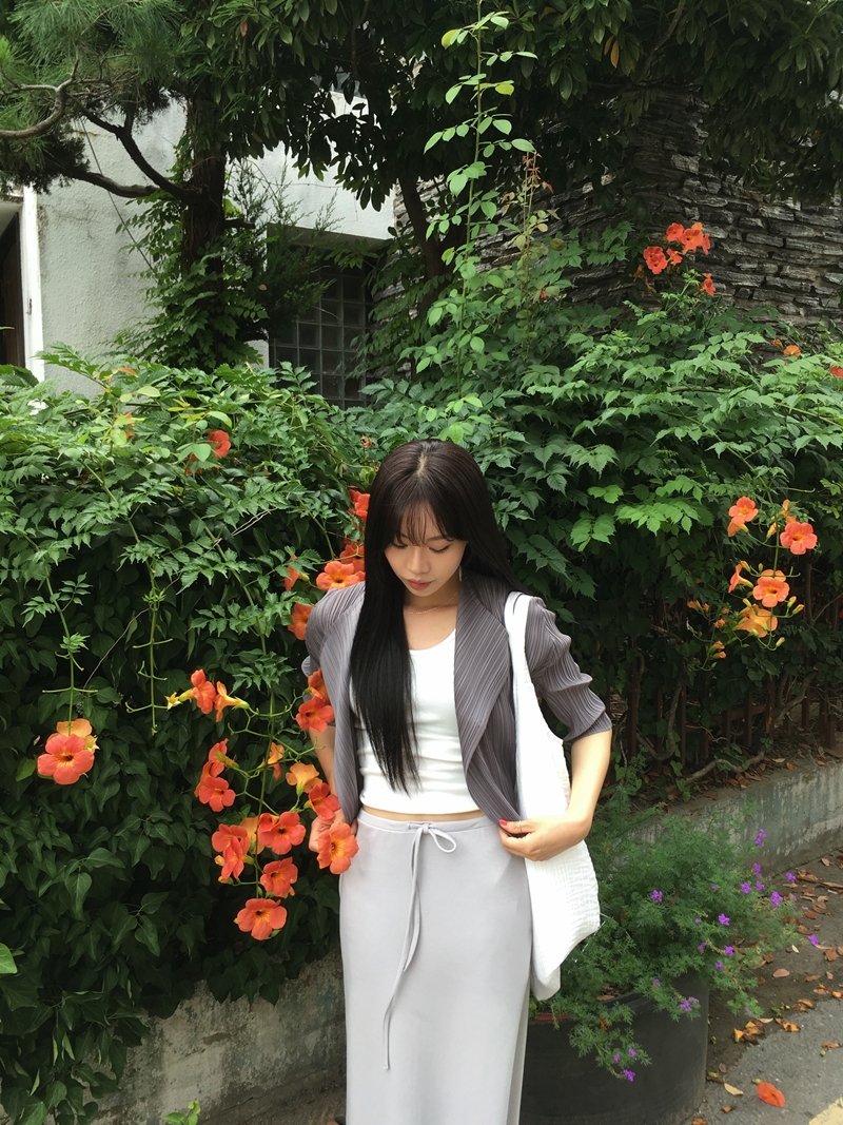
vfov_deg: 61.7
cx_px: 422
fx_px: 942
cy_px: 562
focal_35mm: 29
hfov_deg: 48.2
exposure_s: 1/155
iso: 25
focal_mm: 4.15
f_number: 2.2
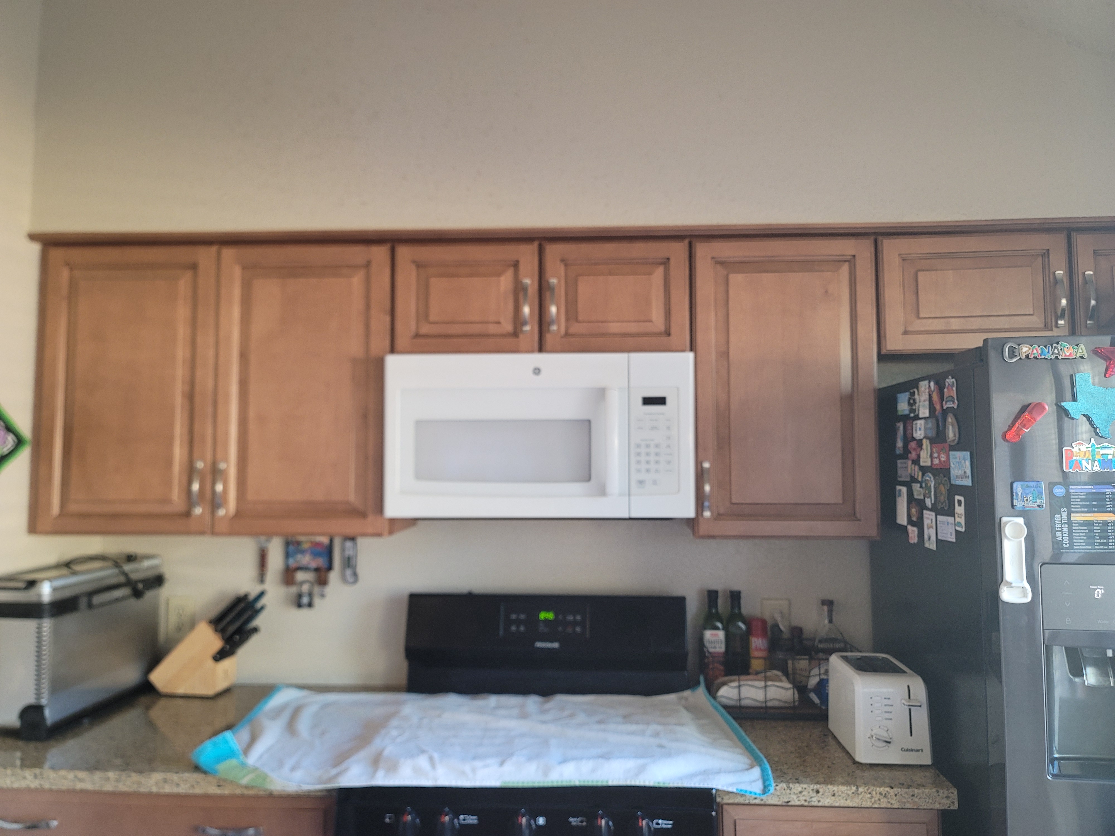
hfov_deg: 69.4
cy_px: 418
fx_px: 805
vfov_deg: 54.9
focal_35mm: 25
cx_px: 558
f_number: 1.8
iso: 250
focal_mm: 7
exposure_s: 1/40
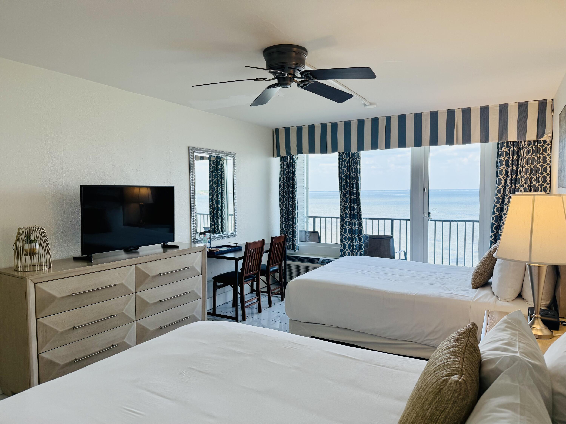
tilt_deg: -2.4
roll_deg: +0.5
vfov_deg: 56.8
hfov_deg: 71.6
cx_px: 283
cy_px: 212
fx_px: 392
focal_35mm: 24
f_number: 1.78
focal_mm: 6.76
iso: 100
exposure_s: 1/461
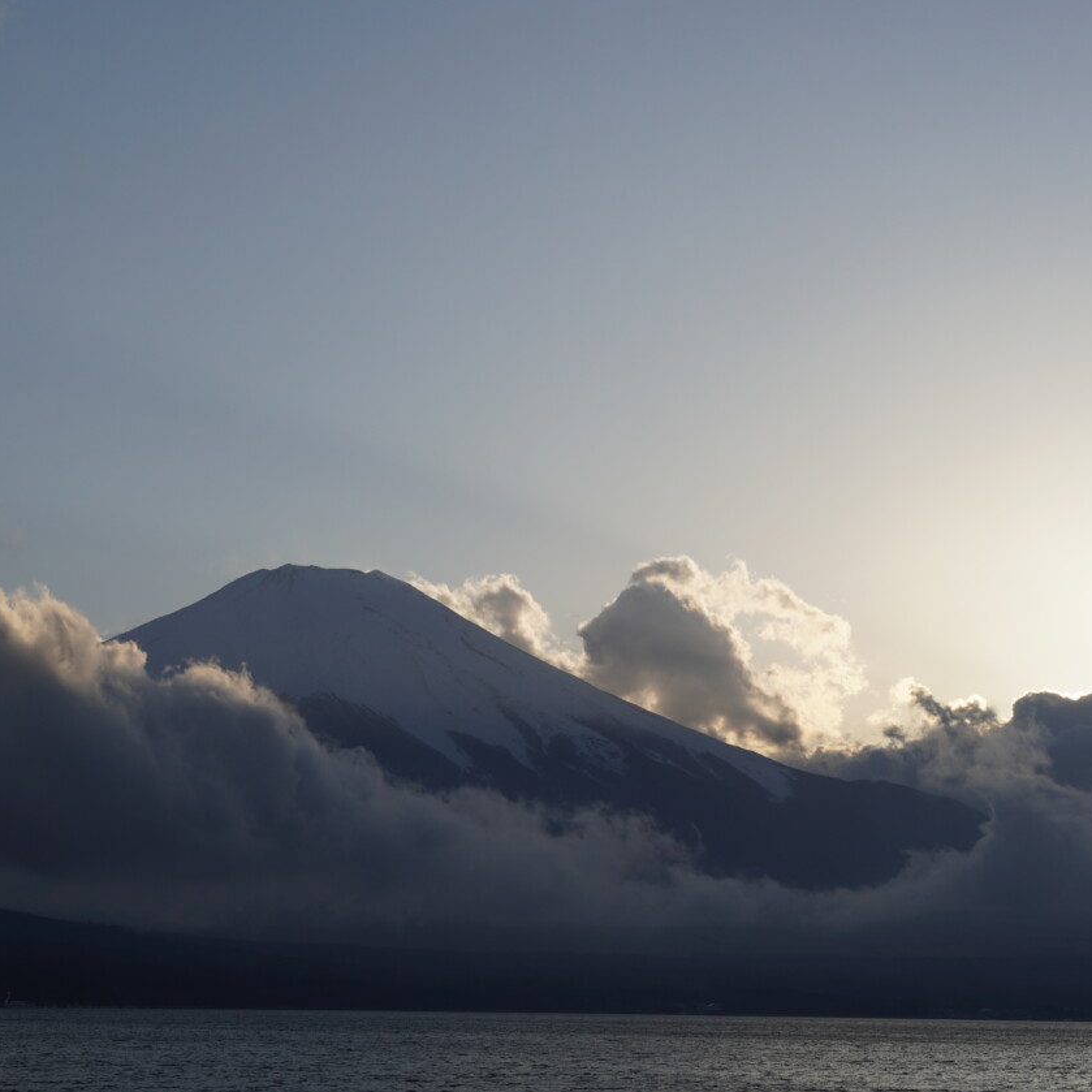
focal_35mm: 70
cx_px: 371
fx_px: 2498
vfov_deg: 24.7
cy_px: 542
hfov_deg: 24.5
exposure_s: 1/400
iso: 125
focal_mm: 36
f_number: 11
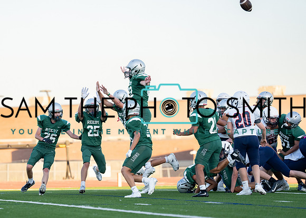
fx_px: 1665
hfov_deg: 10.5
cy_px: 143
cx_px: 91
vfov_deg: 7.5
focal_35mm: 192
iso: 500
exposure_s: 1/2500
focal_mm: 139
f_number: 2.8
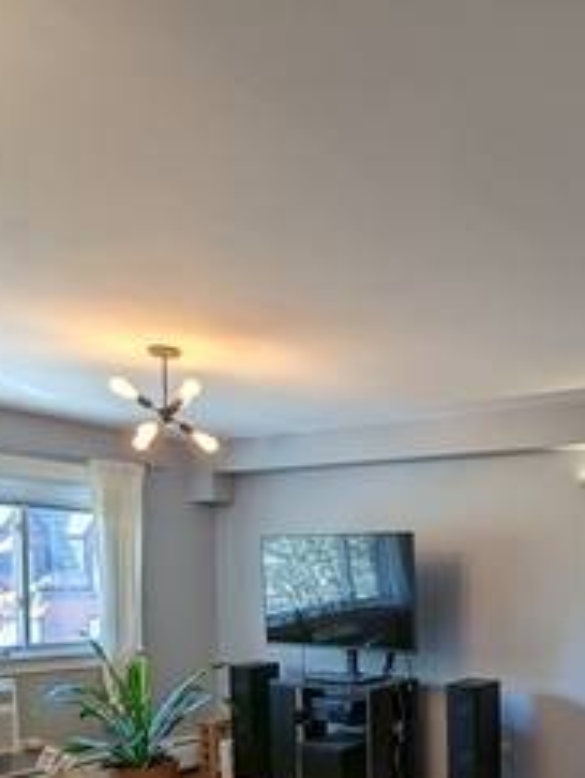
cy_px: 624
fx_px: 742
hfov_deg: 39.8
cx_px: 530
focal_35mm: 33
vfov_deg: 51.8
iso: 69
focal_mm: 2.35
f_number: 2.2
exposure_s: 1/60
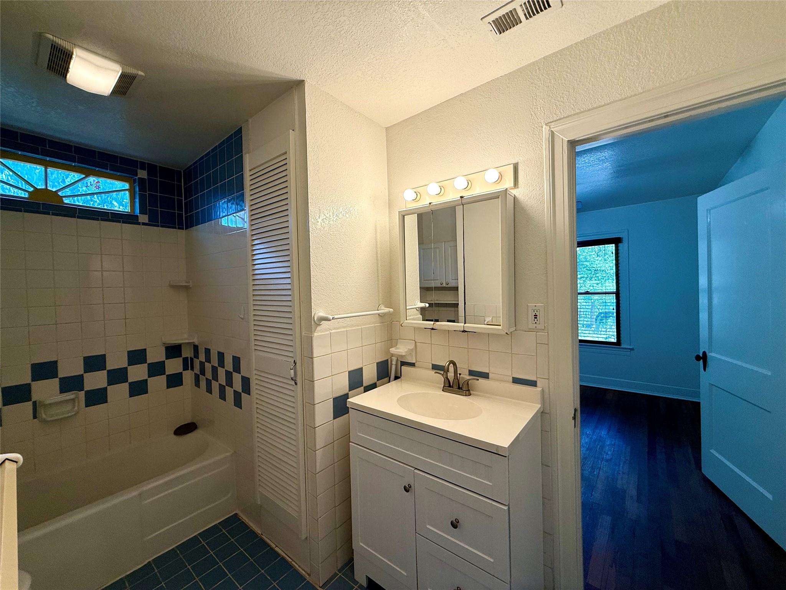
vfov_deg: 85.7
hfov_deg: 102.1
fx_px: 318
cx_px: 393
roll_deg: +1.5
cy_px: 295
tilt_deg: -0.4
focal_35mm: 14
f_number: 2.2
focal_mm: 2.22
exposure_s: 1/120
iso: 64
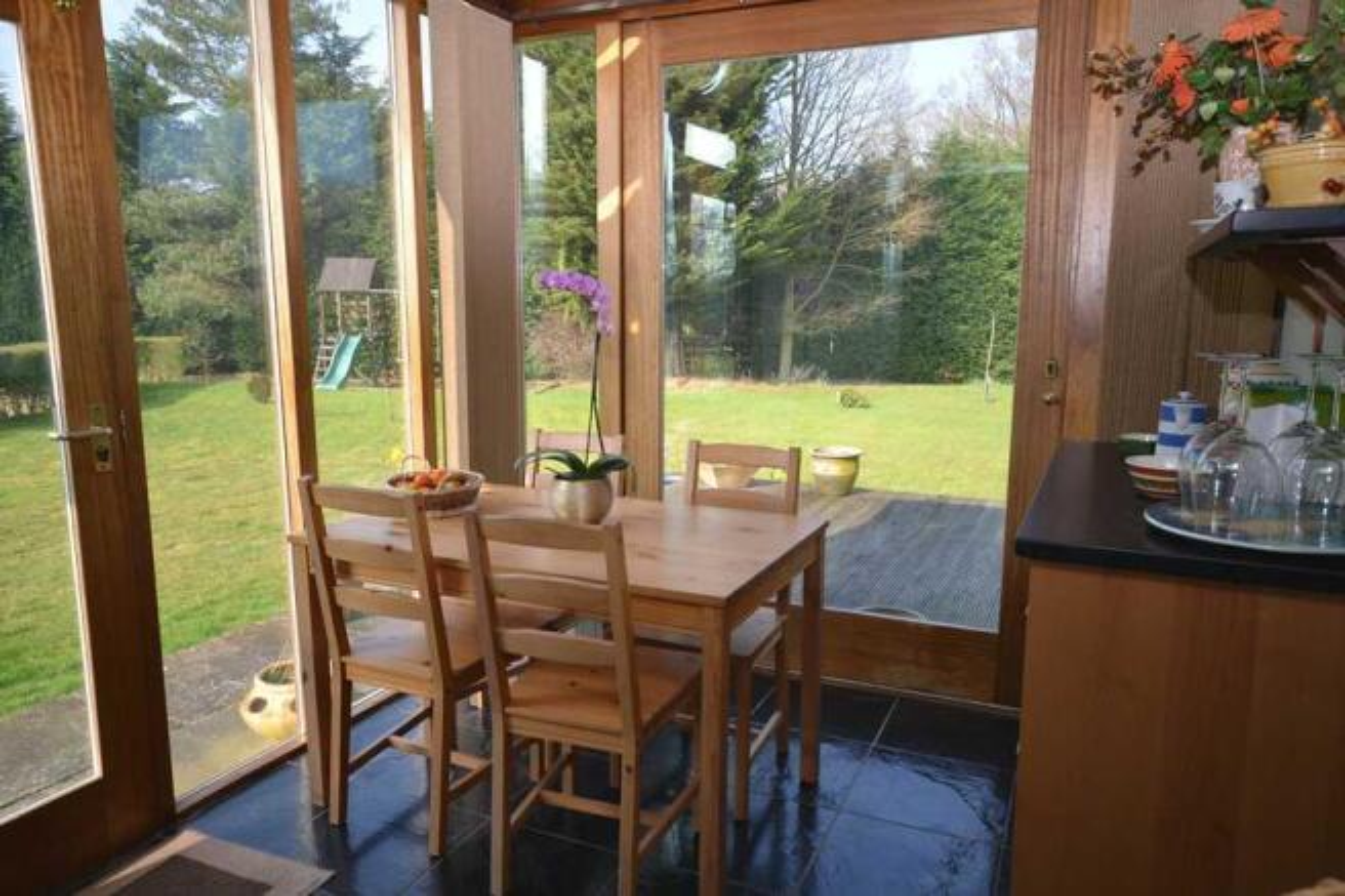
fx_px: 952
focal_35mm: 26
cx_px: 672
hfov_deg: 70.5
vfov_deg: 50.4
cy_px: 448
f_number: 5.6
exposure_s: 1/125
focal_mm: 17
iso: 160
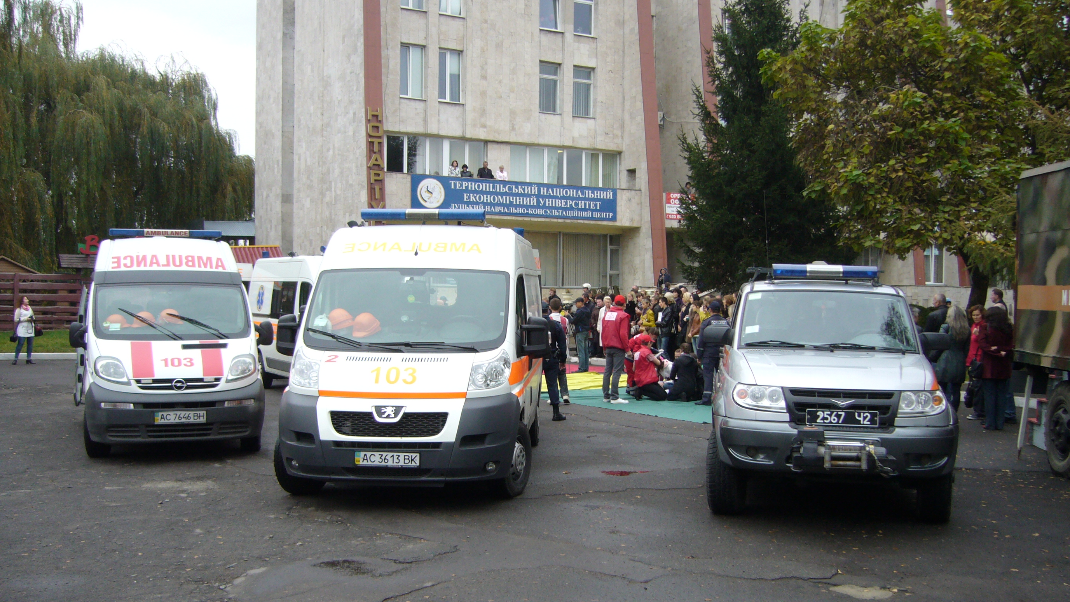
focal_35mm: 39
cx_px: 531
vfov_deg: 30.3
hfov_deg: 51.6
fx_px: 1107
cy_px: 368
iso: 100
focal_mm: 5.8
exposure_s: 1/200
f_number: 2.8
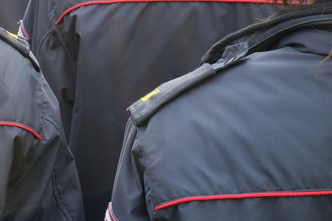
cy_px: 15
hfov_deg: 16.0
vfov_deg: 10.7
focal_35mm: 127
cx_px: 53
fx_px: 1171
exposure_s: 1/240
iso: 640
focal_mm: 27
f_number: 5.6
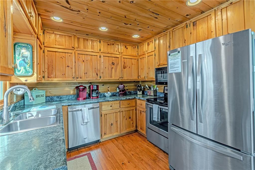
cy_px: 85
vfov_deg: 77.3
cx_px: 128
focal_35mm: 15
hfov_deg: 100.4
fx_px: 106
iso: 200
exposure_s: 1/25
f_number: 10
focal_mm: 10
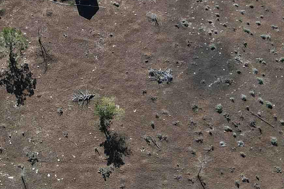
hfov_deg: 22.1
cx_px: -16
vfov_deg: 15.5
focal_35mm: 88
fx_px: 694
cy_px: 48
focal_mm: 4.5
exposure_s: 1/800
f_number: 2.8
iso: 100
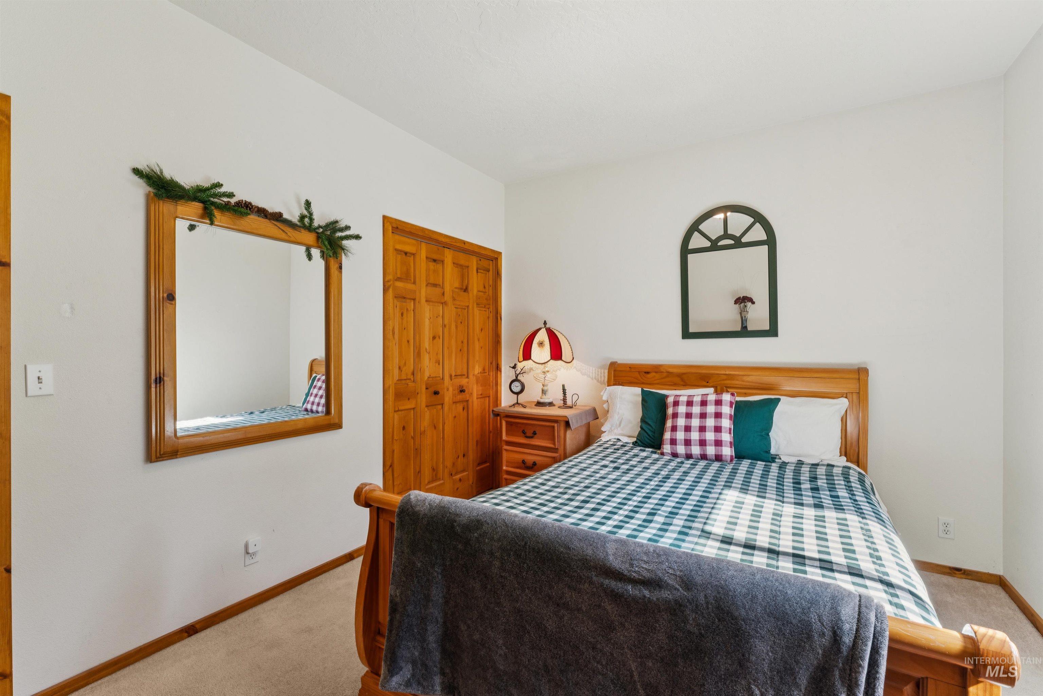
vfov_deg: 74.4
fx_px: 458
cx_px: 522
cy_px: 348
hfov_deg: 97.5
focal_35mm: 16
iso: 400
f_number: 13
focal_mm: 15.8
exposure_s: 1/5
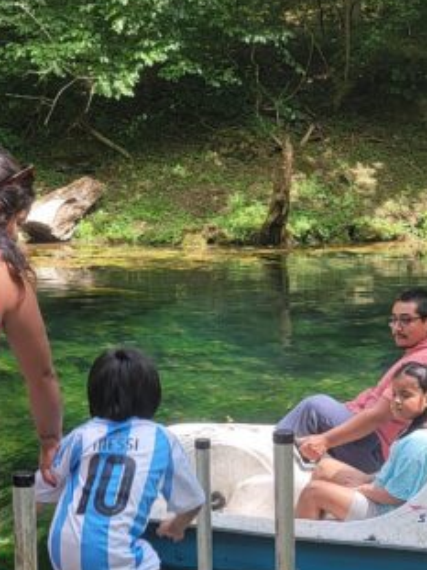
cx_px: 242
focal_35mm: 79
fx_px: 1300
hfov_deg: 18.6
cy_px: 328
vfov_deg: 24.7
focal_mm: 6.7
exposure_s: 1/137
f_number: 1.8
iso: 16
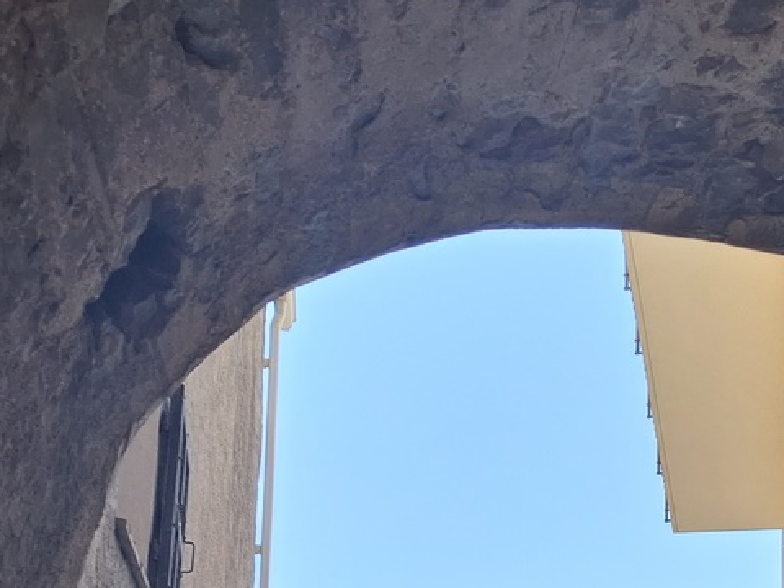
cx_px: 552
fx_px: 1699
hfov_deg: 25.8
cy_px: 742
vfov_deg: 18.4
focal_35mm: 75
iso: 25
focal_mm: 4.69
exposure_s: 1/100
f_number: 1.8
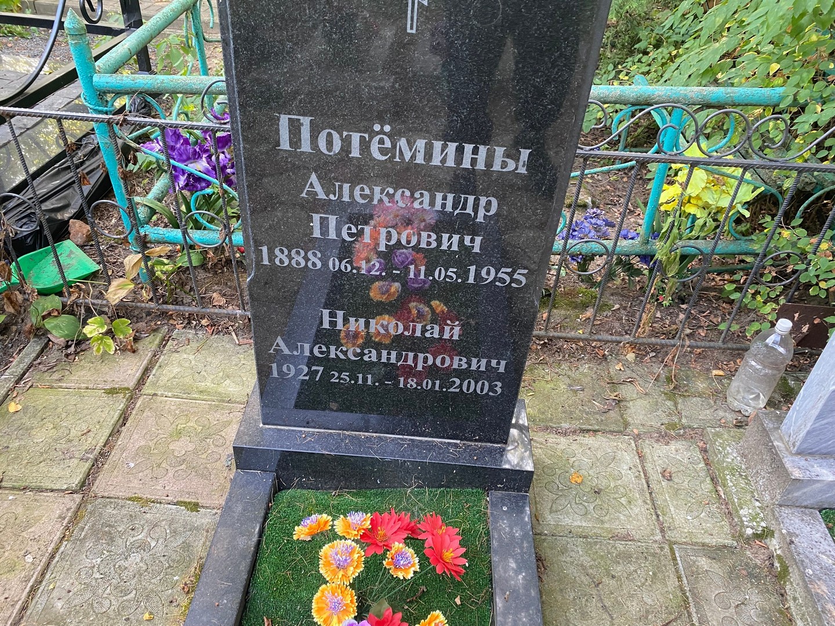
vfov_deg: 53.1
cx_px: 418
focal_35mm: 26
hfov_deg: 67.3
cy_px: 313
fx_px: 627
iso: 125
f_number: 1.8
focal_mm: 4.25
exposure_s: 1/89
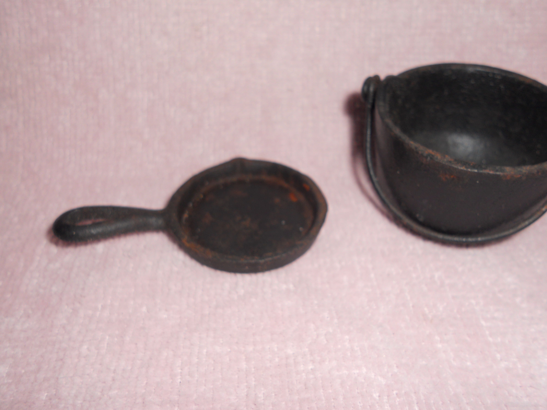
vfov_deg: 44.2
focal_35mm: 32
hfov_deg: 56.8
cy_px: 205
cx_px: 274
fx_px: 506
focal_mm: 5.8
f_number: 8.8
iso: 80
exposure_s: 1/25
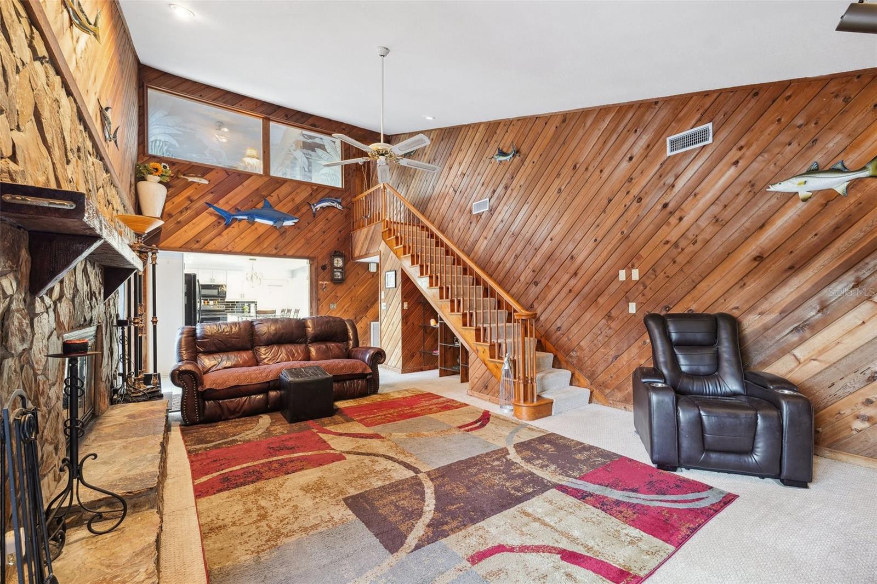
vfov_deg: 81.2
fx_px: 341
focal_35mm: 14
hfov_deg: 104.3
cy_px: 292
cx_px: 438
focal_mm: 14
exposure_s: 2
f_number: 8
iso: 400
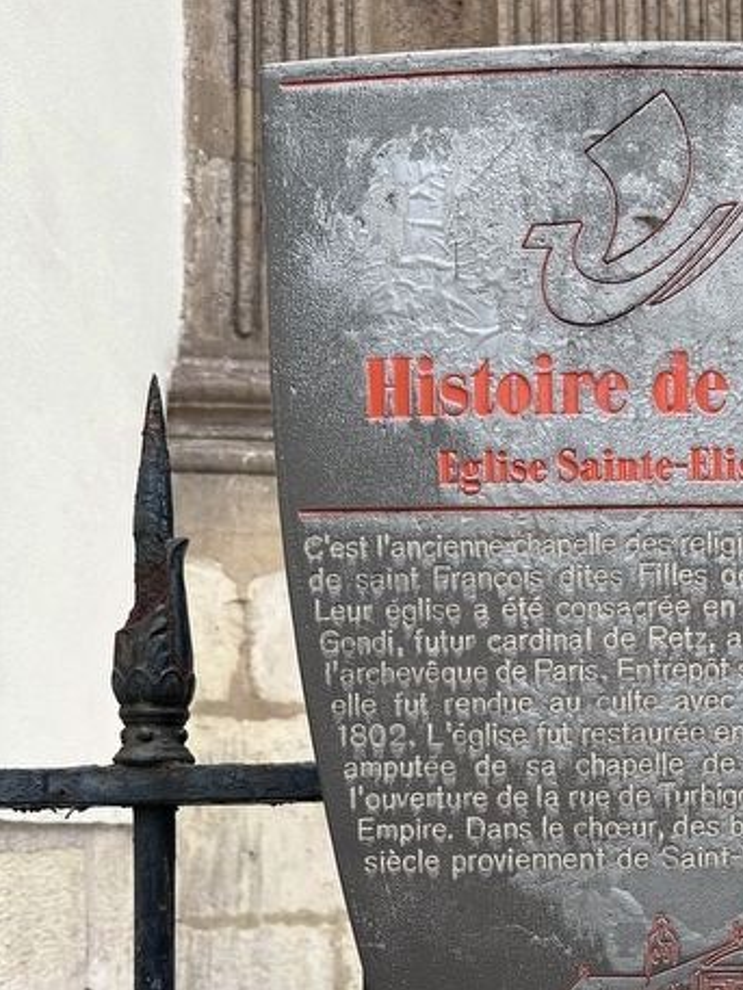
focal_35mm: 42
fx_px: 1201
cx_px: 643
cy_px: 823
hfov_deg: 32.9
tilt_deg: +1.5
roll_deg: +0.2
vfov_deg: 42.3
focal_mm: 6.86
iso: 64
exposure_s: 1/121
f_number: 1.78
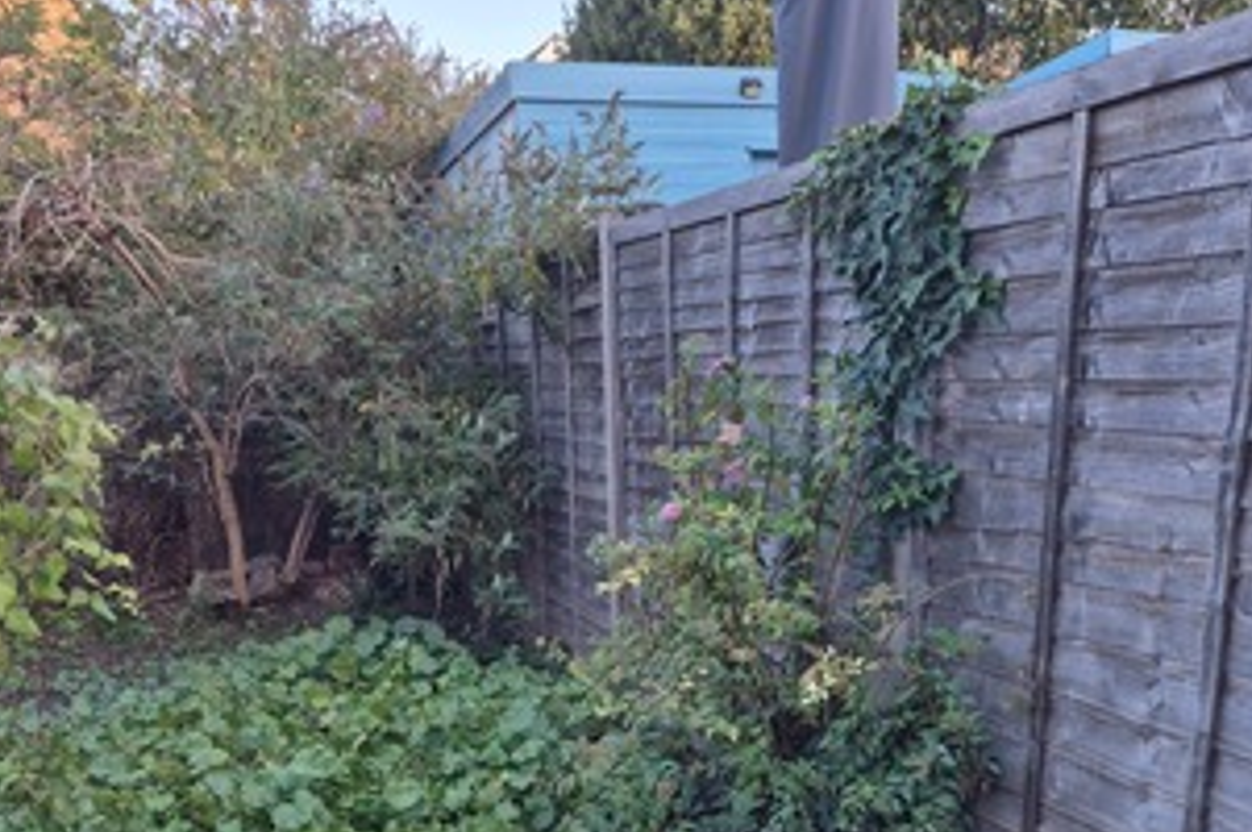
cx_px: 578
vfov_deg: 35.8
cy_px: 728
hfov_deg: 54.4
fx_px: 1216
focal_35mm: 35
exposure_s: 1/180
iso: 40
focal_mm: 5.4
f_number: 1.8
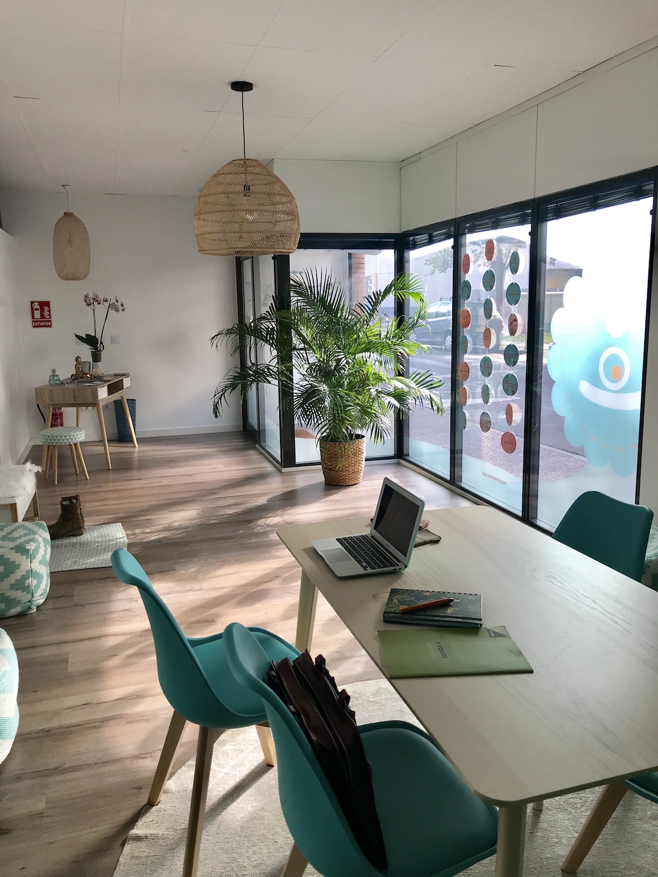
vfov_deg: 63.4
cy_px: 438
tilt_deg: -8.6
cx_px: 329
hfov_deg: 49.7
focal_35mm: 28
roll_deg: +0.8
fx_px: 710
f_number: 1.8
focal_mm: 3.99
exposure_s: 1/101
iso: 20
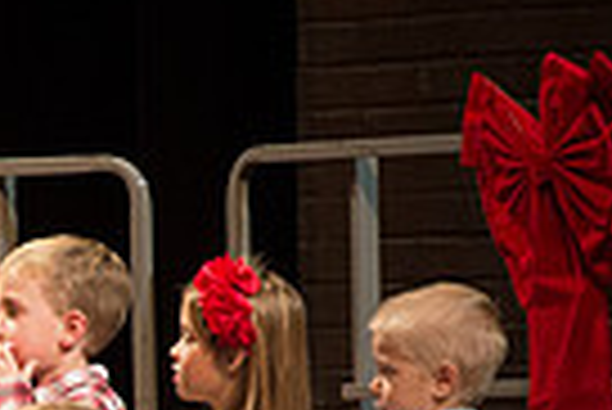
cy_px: 840
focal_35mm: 851
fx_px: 14482
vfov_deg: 1.6
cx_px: -549
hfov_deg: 2.4
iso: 2500
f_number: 2.8
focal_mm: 200
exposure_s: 1/125
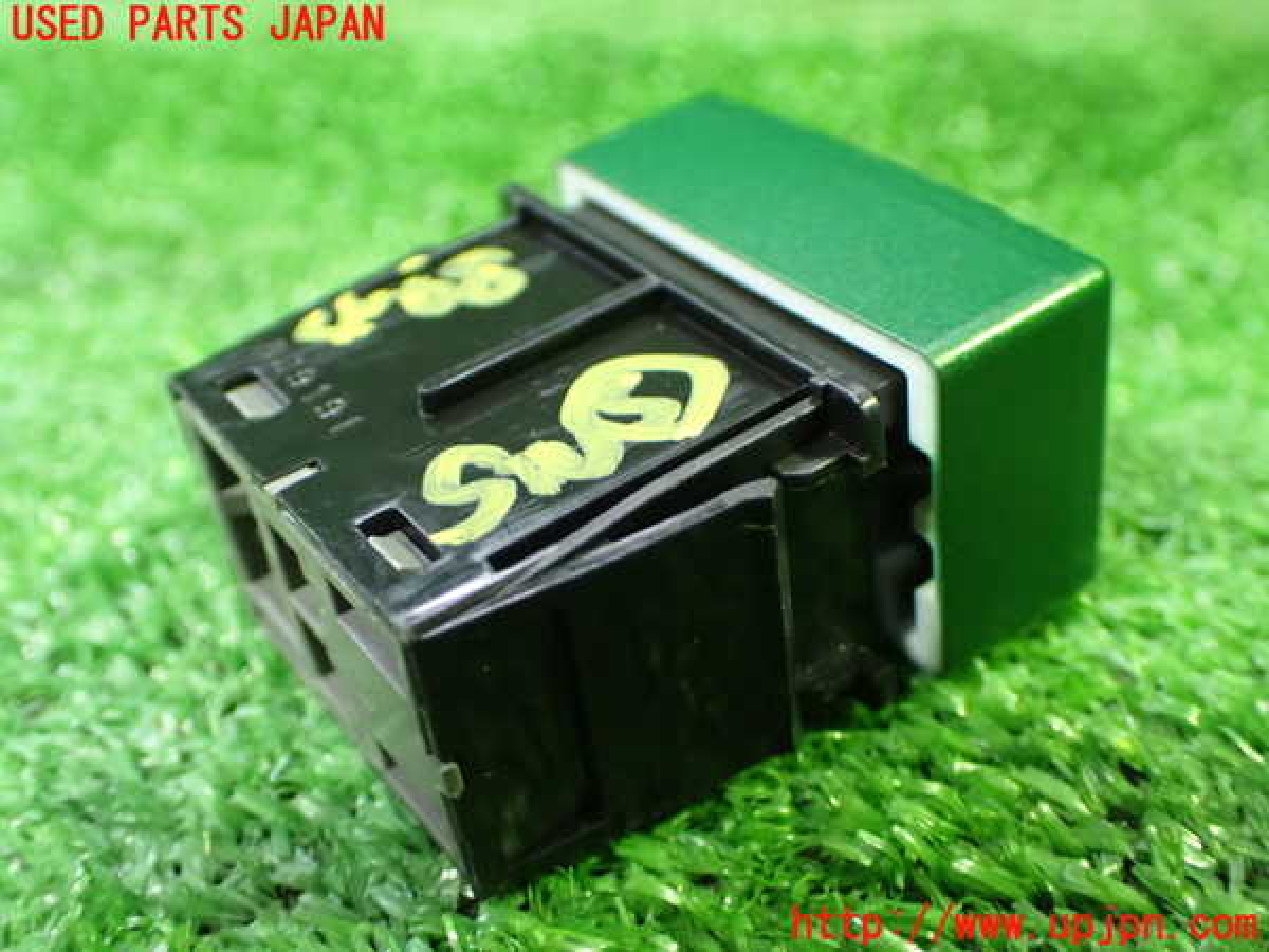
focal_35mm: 41
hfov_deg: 45.8
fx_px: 1503
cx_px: 634
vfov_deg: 35.1
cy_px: 476
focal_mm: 7.31
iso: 1250
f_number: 2.8
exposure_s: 1/40
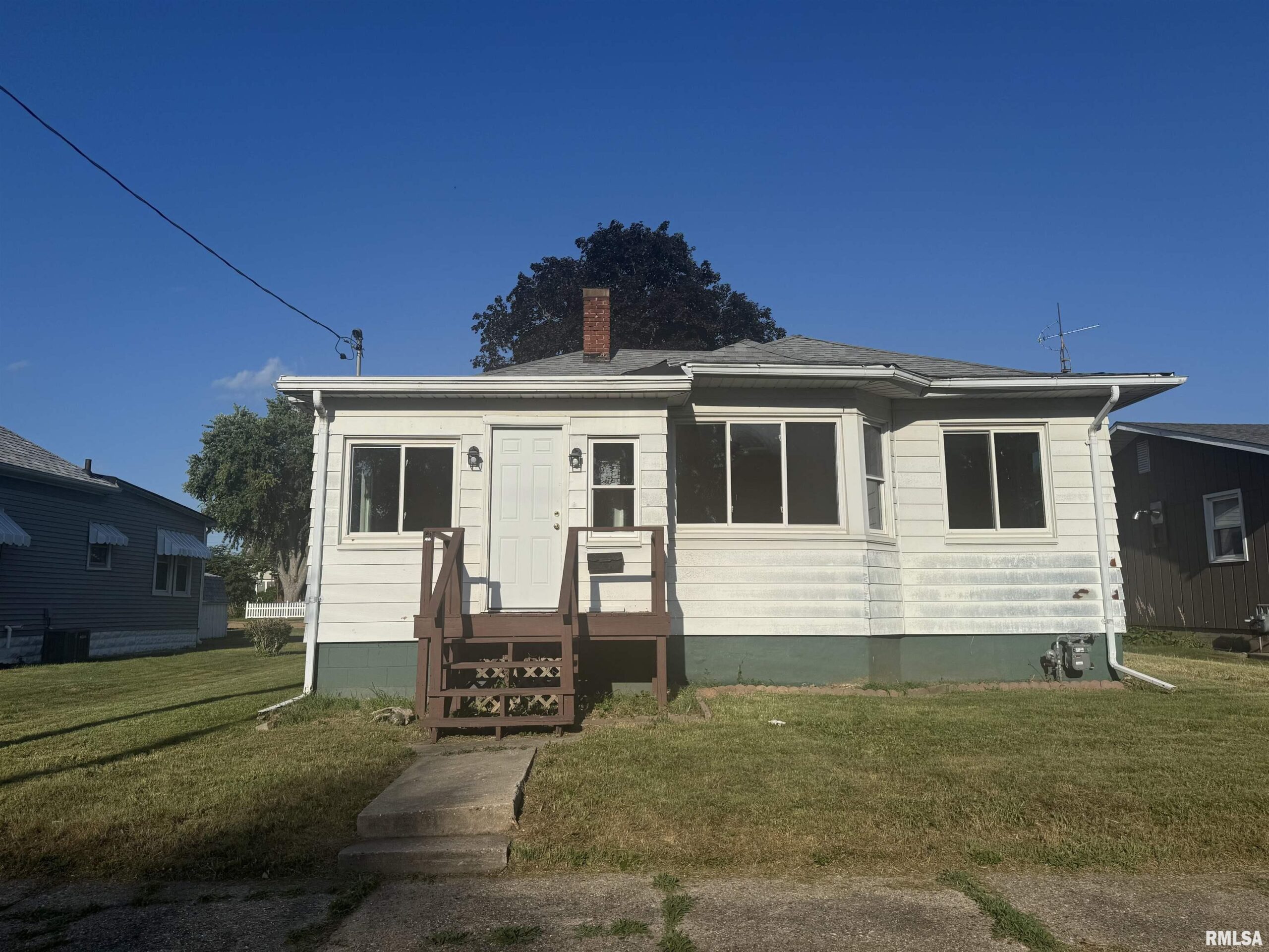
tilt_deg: +7.2
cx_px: 634
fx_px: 880
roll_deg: +0.4
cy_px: 476
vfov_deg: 56.8
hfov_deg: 71.6
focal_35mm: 24
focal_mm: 6.76
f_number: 1.78
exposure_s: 1/9009
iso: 80
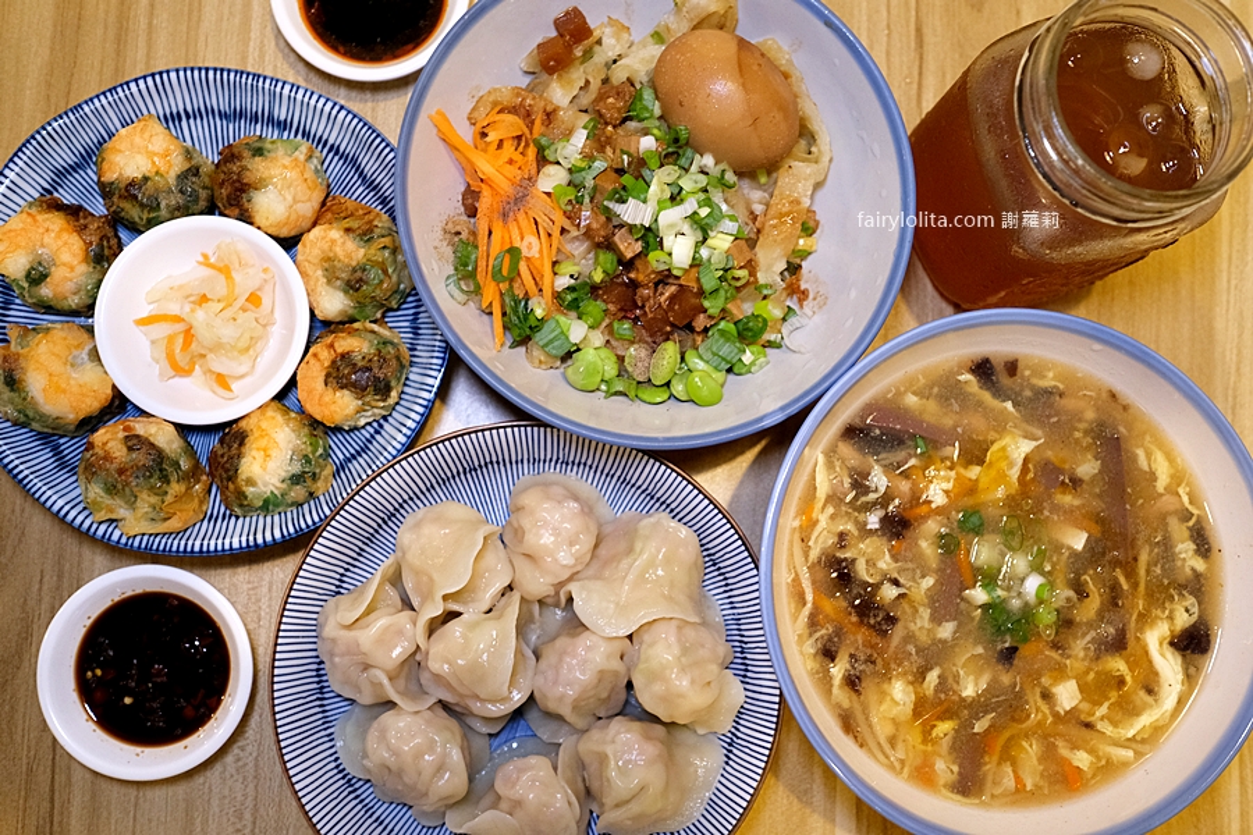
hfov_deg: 54.4
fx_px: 1218
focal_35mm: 35
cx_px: 626
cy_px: 418
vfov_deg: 37.9
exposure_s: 1/85
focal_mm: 23
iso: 2500
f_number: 3.6
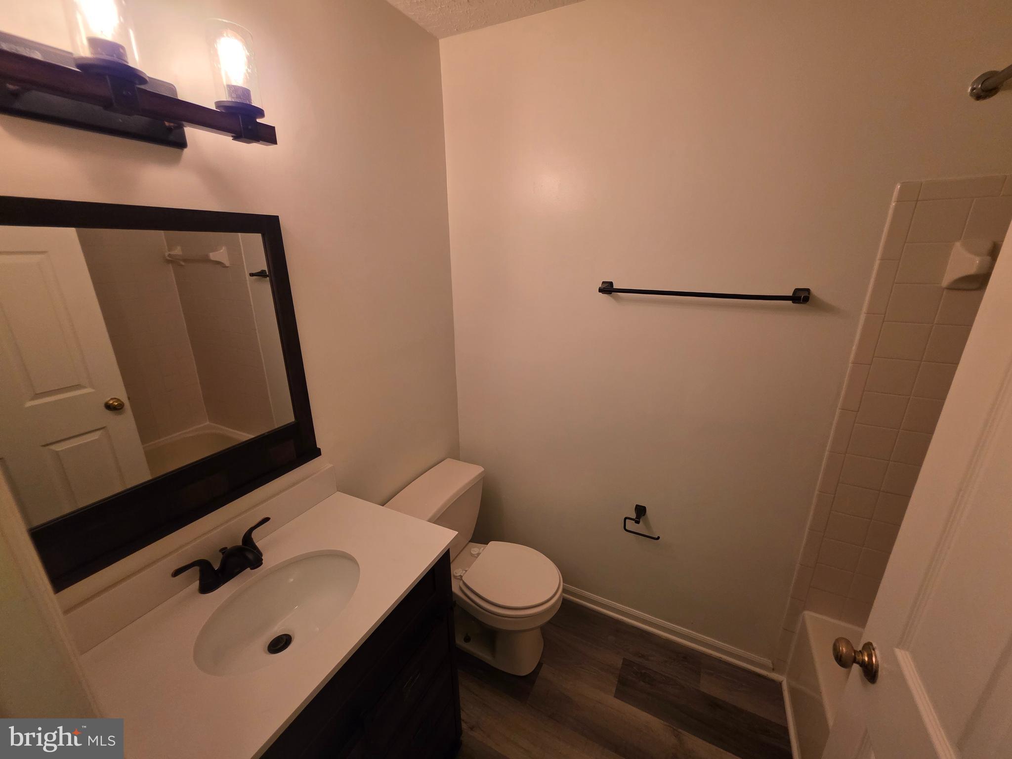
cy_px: 380
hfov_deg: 106.2
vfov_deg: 89.9
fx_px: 380
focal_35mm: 13
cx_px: 506
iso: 250
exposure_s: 1/120
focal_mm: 2.2
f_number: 1.9
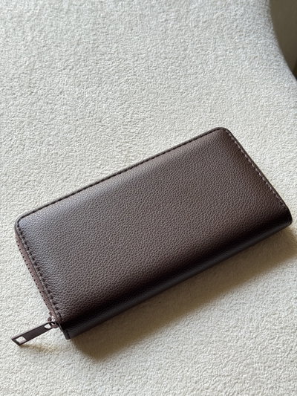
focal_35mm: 48
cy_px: 198
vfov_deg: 39.6
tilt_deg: -60.8
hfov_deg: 30.3
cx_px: 148
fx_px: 549
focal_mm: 6.76
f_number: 1.78
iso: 80
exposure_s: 1/121
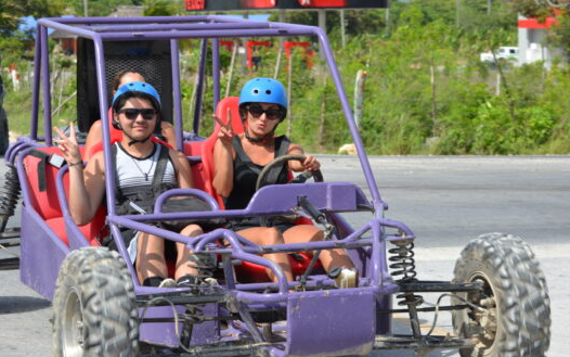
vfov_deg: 9.4
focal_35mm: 139
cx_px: 286
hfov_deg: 15.0
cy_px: 190
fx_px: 2160
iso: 100
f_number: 7.1
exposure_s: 1/250
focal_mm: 90
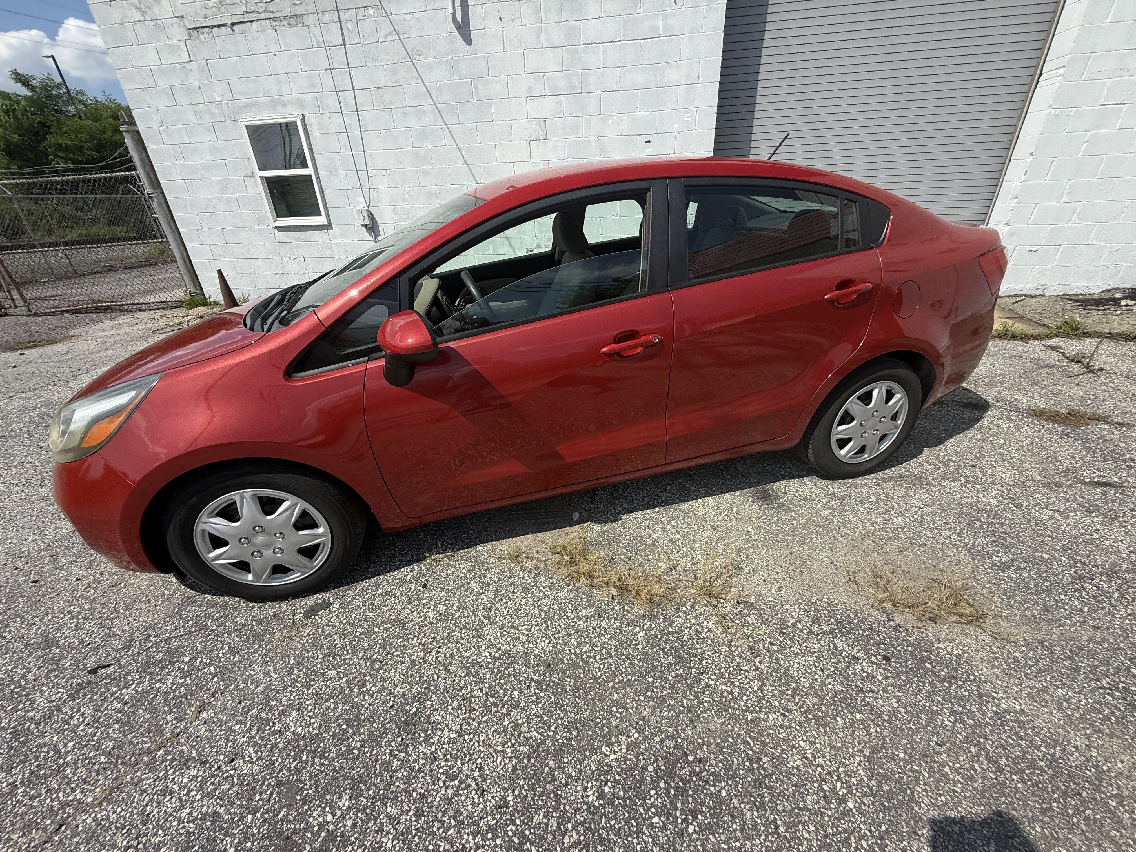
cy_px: 426
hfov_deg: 102.1
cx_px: 568
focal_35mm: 14
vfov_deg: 85.7
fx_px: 459
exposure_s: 1/1211
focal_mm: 2.22
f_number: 2.2
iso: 50
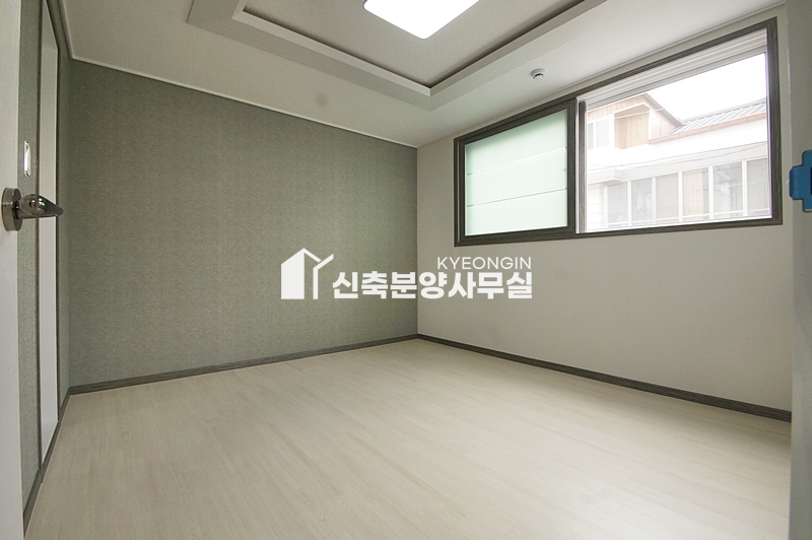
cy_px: 270
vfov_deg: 77.2
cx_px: 406
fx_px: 338
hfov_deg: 100.4
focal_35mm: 15
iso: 800
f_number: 9
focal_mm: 10
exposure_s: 1/80
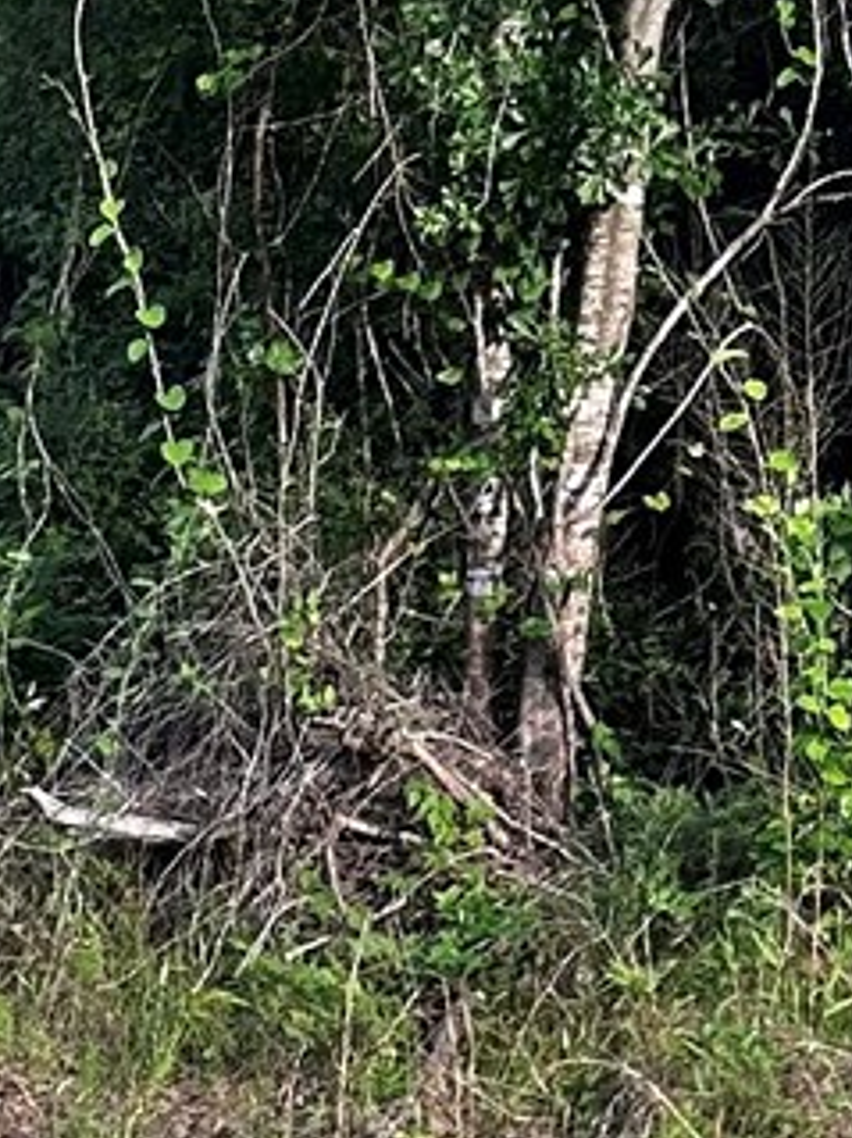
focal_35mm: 167
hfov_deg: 8.8
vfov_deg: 11.4
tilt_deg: -11.8
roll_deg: -6.1
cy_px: 1666
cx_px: -4
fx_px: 5484
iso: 50
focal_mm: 5.7
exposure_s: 1/558
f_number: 1.5
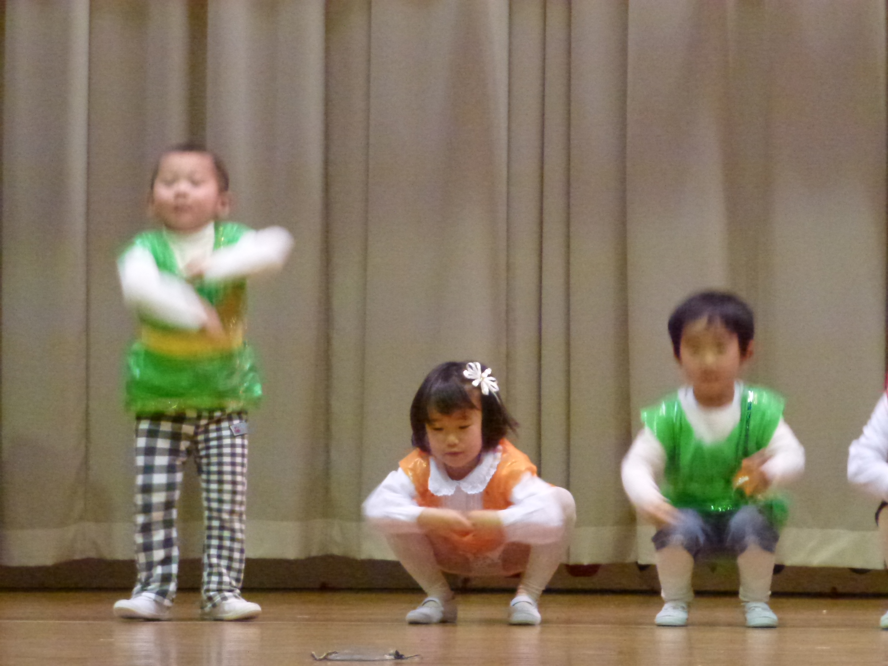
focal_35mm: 155
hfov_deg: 12.7
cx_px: 444
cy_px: 333
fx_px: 3976
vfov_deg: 9.6
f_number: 5.3
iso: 1600
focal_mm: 27.7
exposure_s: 1/30
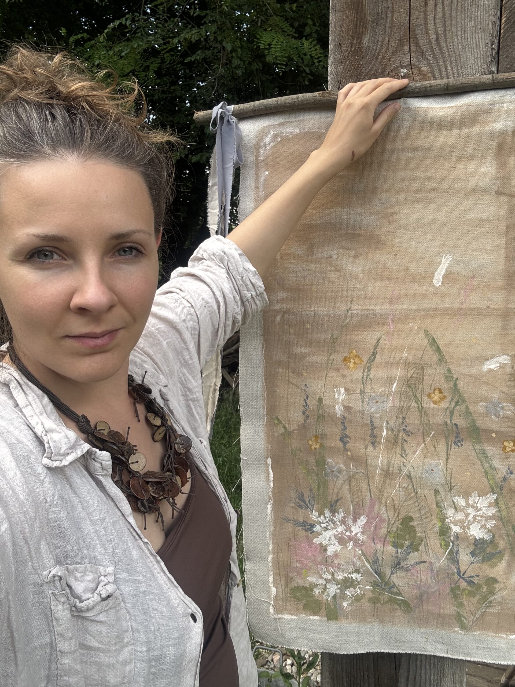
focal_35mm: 30
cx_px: 258
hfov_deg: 46.8
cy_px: 344
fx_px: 595
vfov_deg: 60.0
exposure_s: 1/206
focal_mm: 2.69
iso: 25
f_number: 1.9
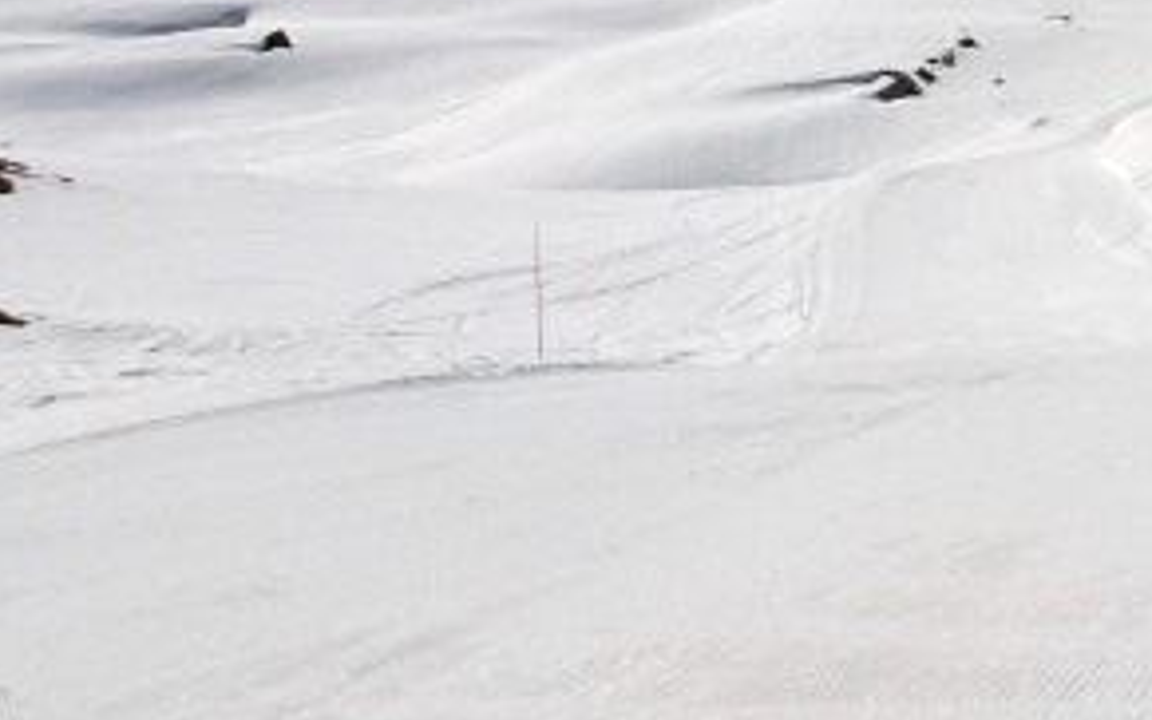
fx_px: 2198
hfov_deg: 27.2
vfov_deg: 17.5
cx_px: 1227
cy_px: -206
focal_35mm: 70
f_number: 4.5
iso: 80
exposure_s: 1/2000
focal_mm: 4.1
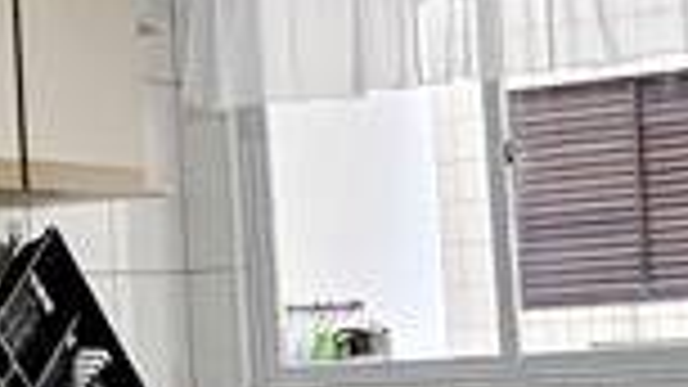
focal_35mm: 99
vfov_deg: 12.2
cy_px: 259
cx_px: 130
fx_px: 1806
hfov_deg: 21.3
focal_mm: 1.7
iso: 200
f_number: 2.2
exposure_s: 1/60
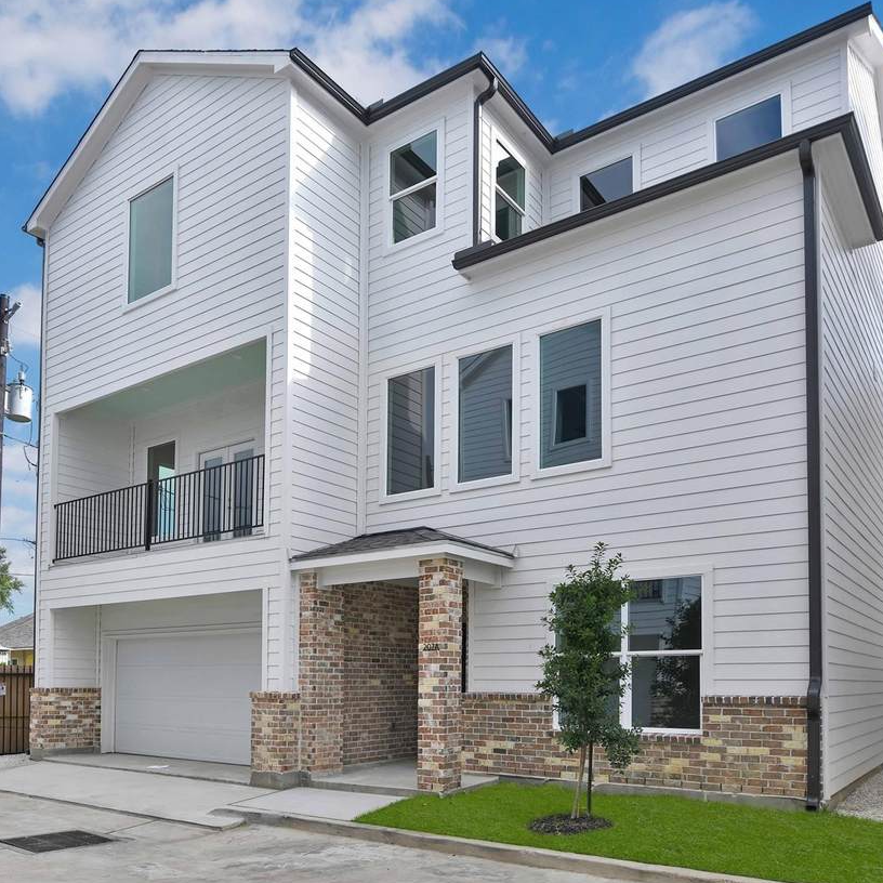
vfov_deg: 65.0
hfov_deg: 65.0
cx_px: 413
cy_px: 449
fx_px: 693
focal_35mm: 24
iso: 100
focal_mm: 18
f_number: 8
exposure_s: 1/250
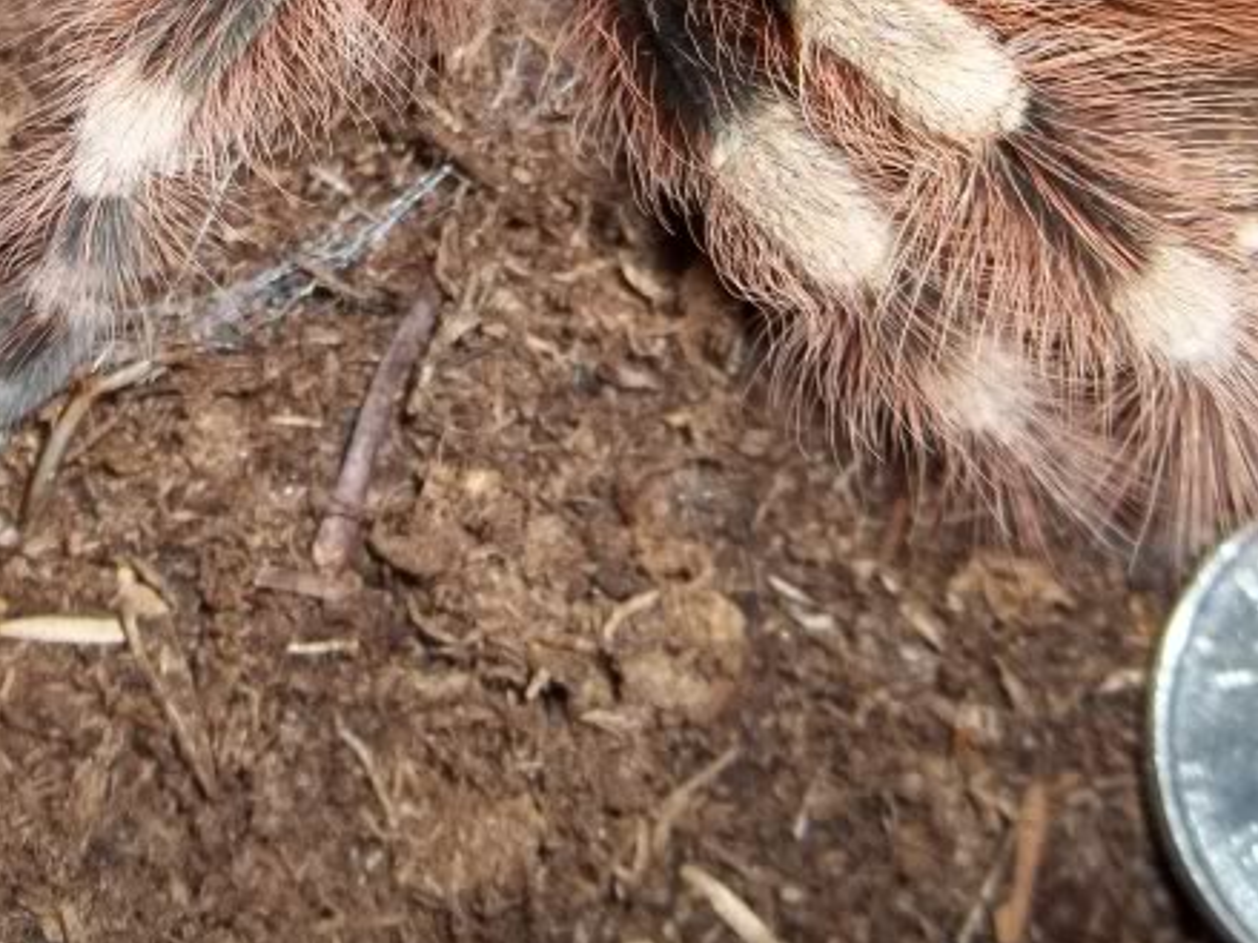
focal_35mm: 77
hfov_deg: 25.2
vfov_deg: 18.5
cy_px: -52
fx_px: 2798
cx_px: 436
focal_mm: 5.9
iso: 64
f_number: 3.3
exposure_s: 1/30
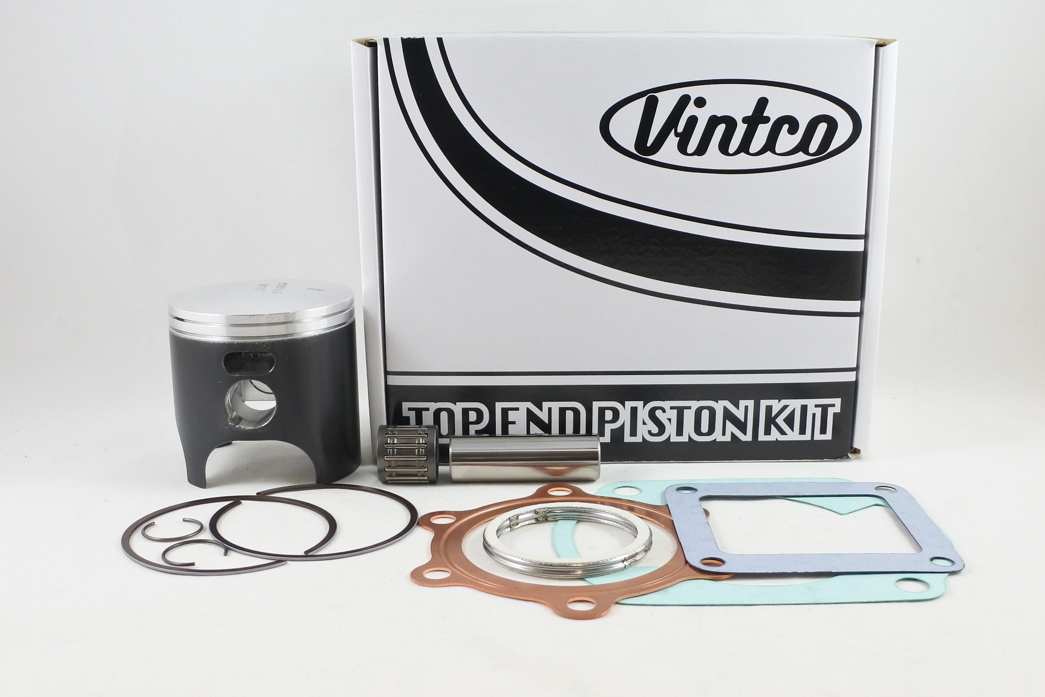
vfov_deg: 46.4
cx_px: 521
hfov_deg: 65.5
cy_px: 350
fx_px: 813
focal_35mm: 28
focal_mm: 10
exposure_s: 1/125
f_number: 3.5
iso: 400
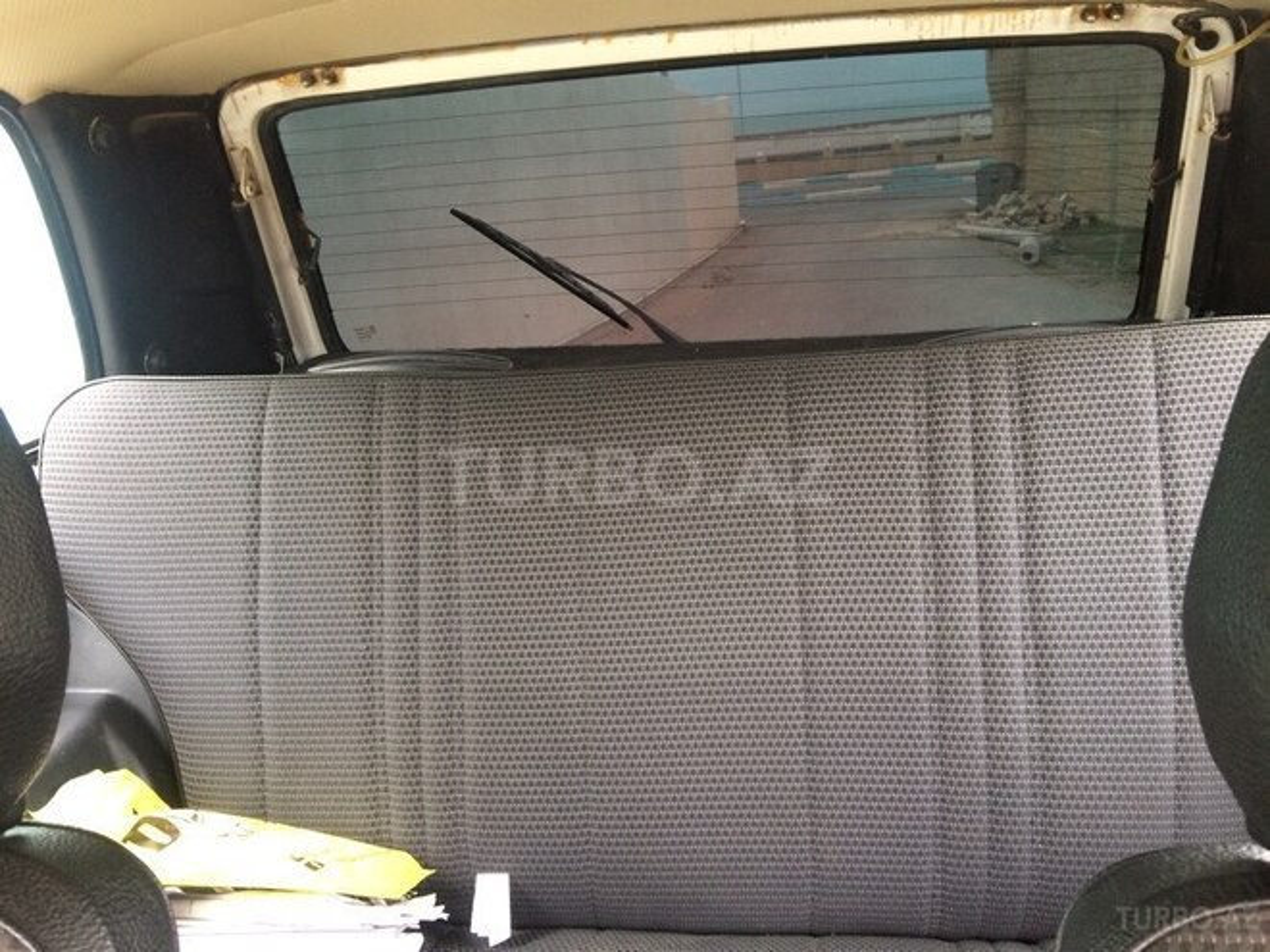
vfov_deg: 48.2
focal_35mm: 29
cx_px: 635
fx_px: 1064
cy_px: 476
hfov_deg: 61.7
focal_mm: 4.15
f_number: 2.2
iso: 125
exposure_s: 1/33
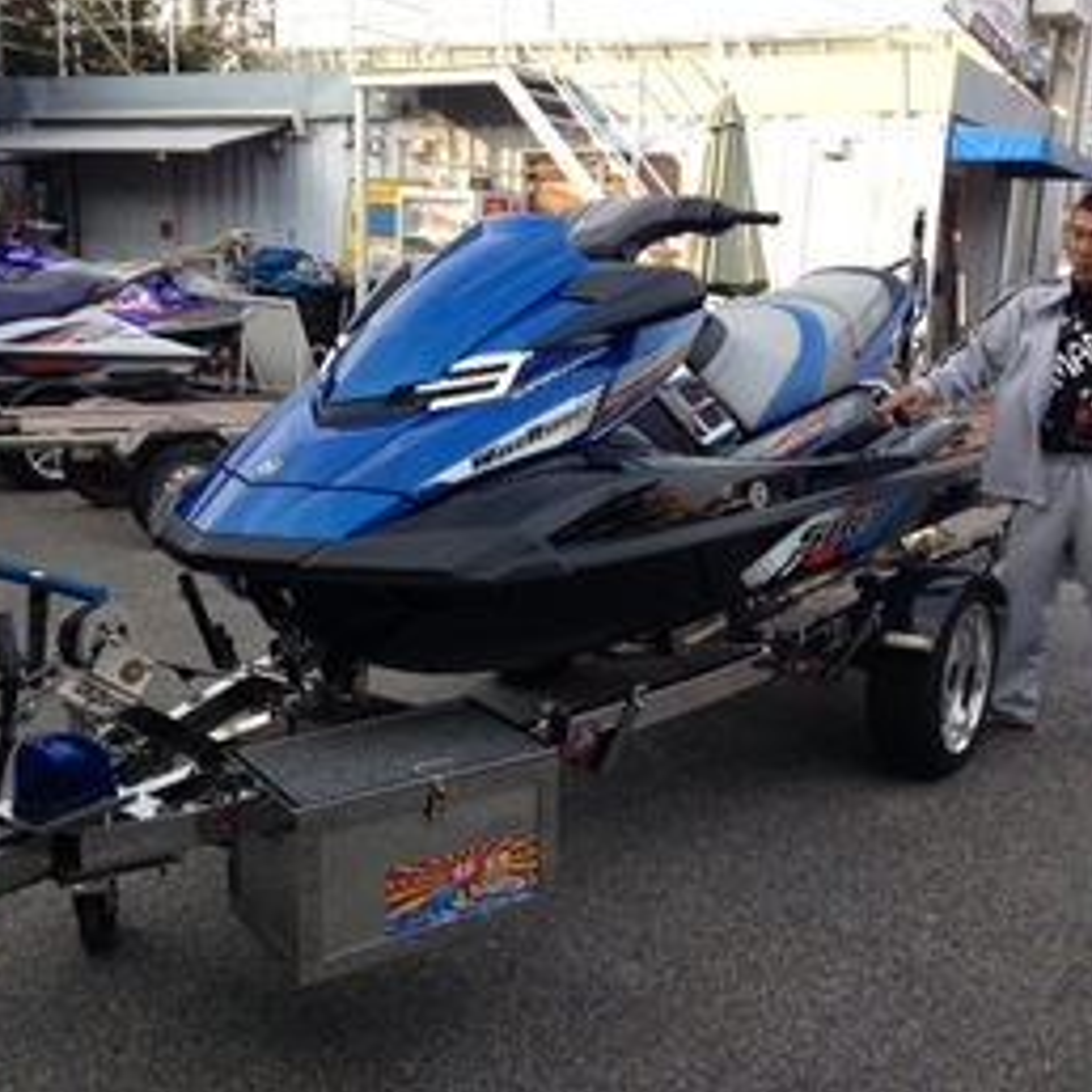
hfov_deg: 41.8
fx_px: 1428
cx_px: 626
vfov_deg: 41.9
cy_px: 535
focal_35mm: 40
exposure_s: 1/317
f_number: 2.4
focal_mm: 4.12
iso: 50
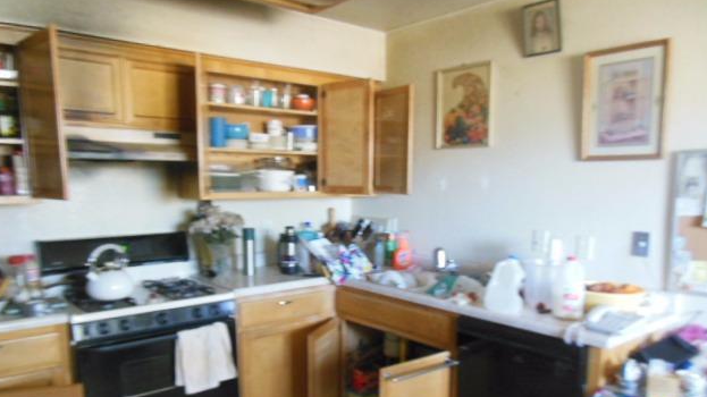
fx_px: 525
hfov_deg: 67.9
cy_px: 267
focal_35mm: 28
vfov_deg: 40.9
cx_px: 354
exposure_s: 1/5
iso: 800
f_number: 3.2
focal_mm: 4.5
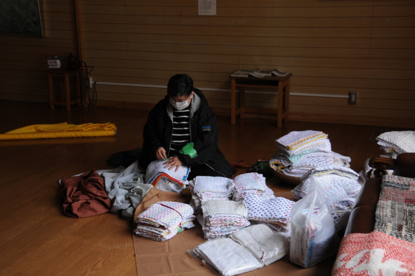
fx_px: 553
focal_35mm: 48
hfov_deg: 41.2
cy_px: 138
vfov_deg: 28.0
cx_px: 208
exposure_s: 1/400
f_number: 4.2
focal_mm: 32
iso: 400
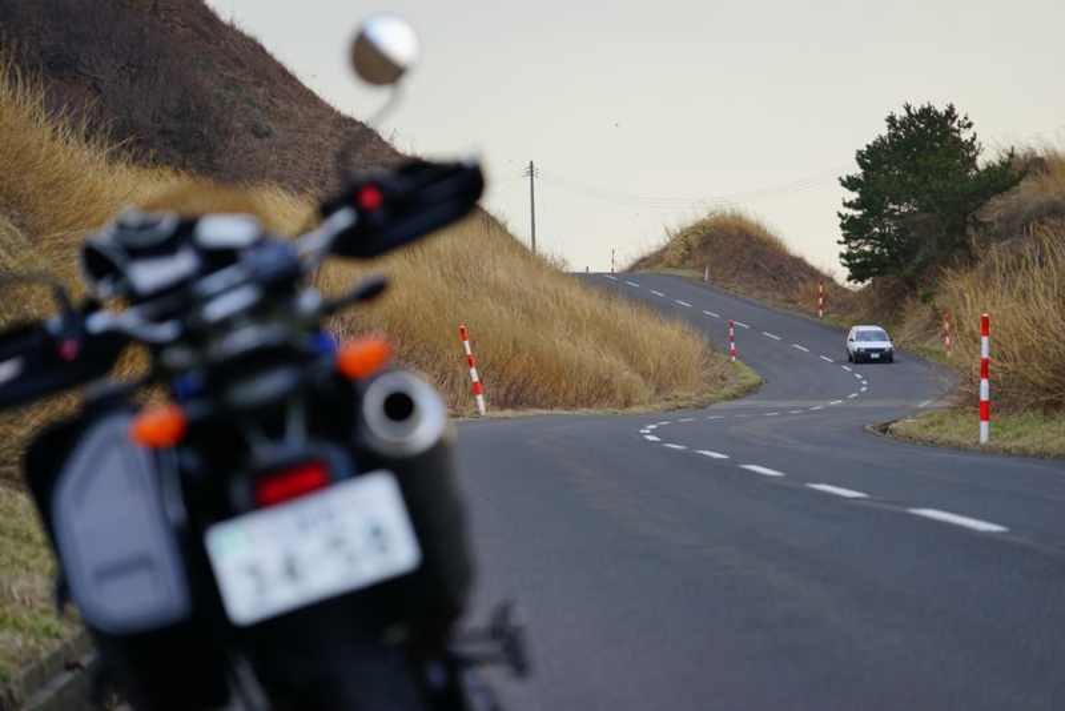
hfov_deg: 10.8
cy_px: 356
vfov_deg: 7.2
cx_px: 532
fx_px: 5652
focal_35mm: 191
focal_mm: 191
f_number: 5.6
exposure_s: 1/200
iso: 500
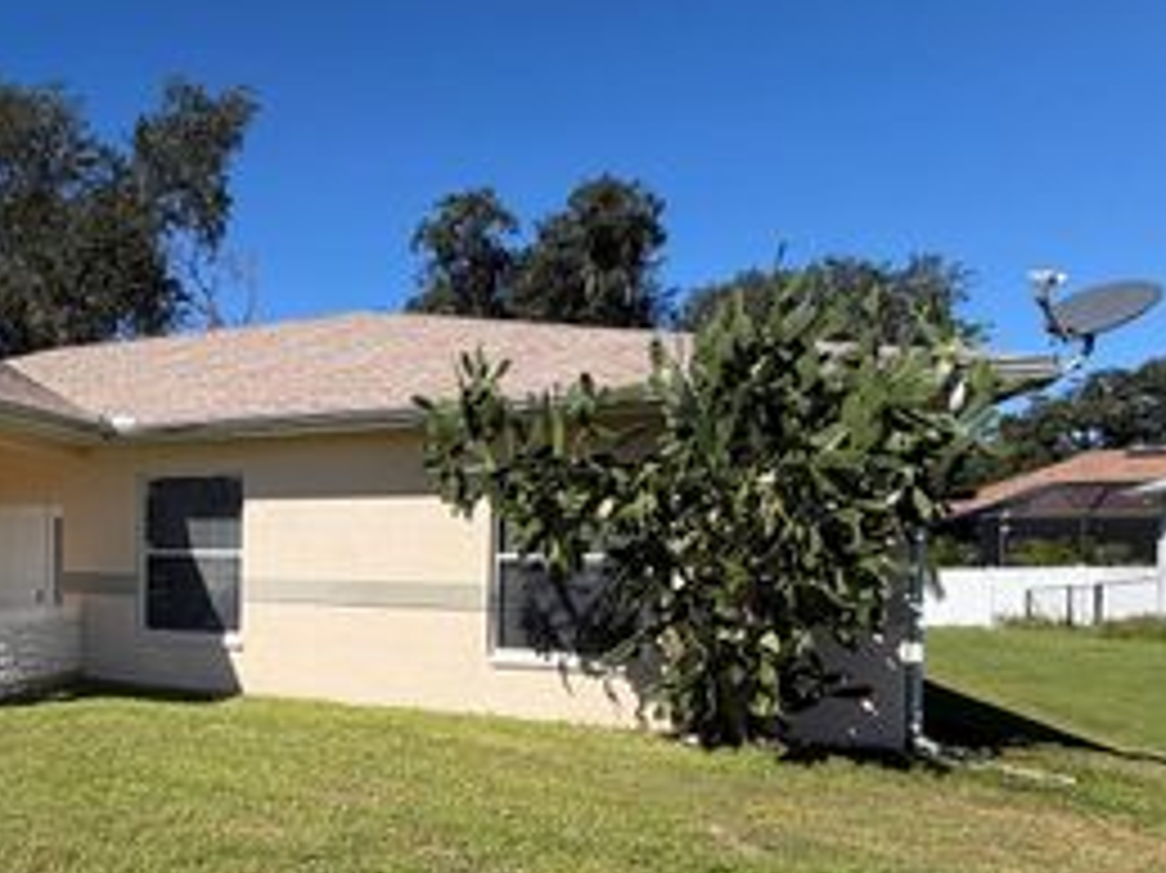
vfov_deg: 50.6
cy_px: 569
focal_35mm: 27
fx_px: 909
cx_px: 108
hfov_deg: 56.1
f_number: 2.2
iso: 20
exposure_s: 1/942
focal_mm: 2.22
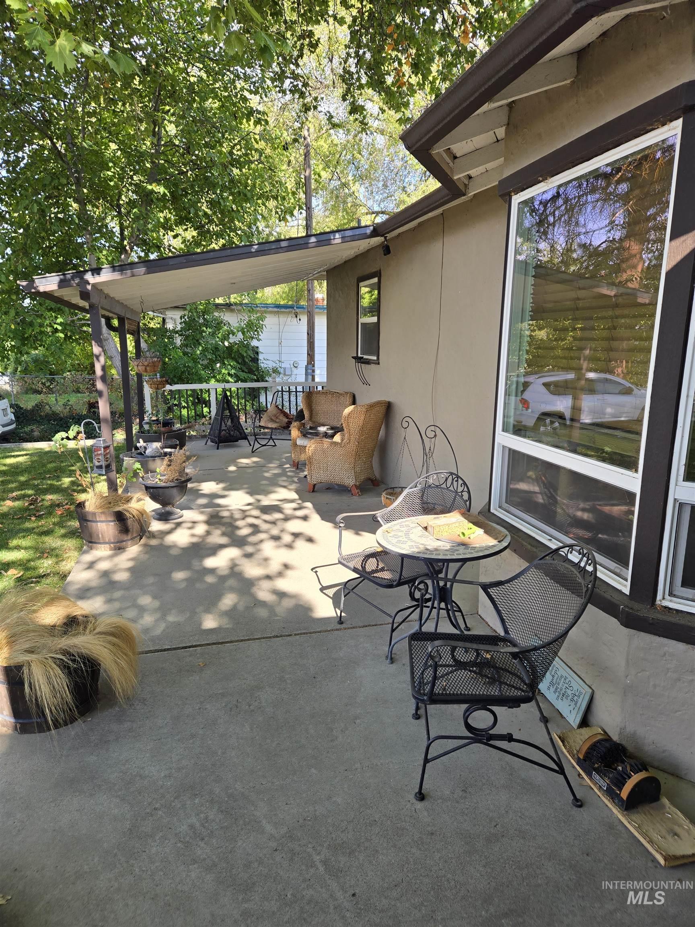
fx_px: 616
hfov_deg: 58.9
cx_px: 348
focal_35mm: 23
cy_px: 464
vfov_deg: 73.9
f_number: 1.8
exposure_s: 1/300
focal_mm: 5.4
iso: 25
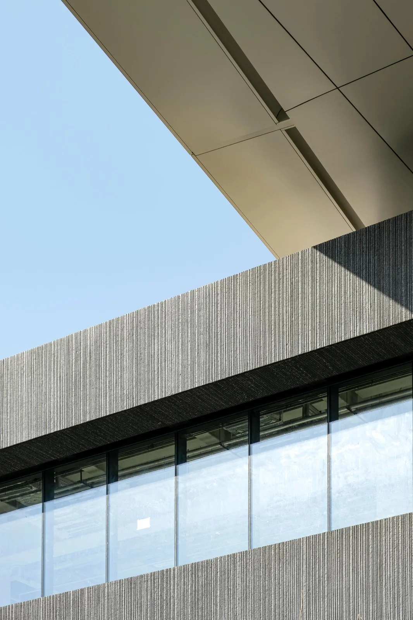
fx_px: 1429
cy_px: 310
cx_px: 206
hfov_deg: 16.4
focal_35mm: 83
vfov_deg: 24.5
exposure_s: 1/60
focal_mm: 55
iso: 80
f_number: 10
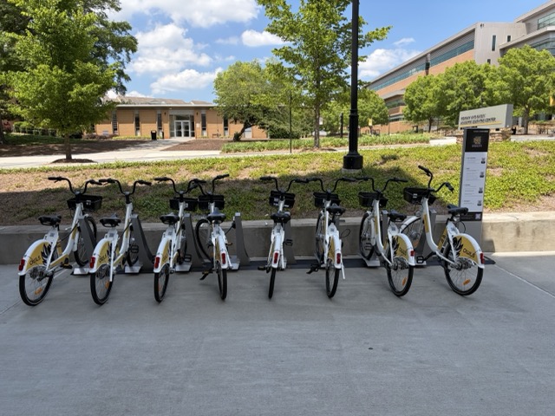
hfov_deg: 67.3
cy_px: 208
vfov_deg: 53.1
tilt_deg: -7.7
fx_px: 417
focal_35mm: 26
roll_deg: +1.1
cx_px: 278
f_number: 1.6
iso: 50
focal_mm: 5.96
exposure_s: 1/1517
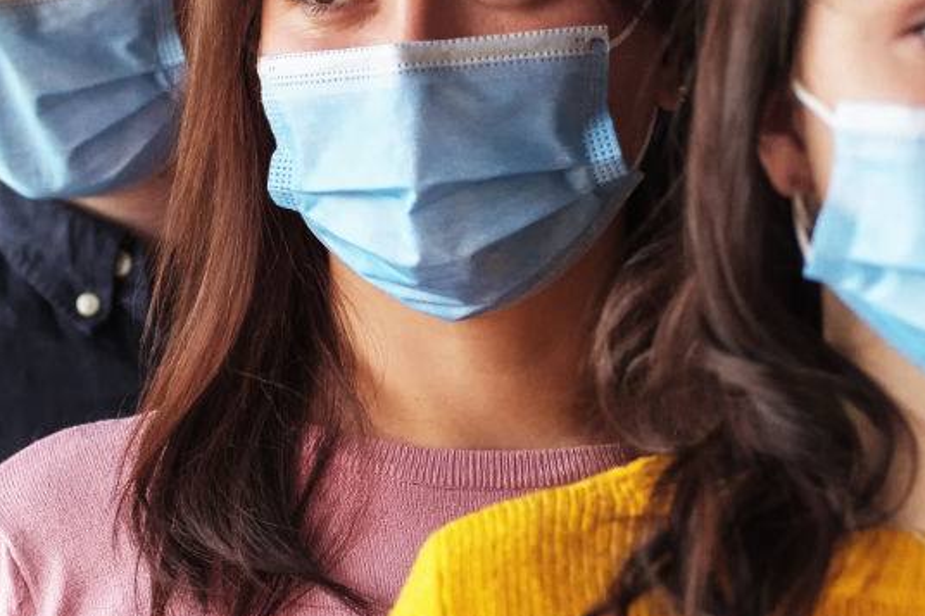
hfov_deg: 12.2
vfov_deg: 8.2
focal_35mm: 168
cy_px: 228
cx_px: 387
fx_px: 4315
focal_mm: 50
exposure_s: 1/140
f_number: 2.8
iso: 640
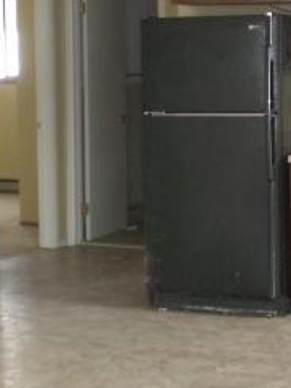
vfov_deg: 19.6
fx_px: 1122
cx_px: 241
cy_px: 155
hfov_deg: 14.7
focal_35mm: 100
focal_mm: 6.3
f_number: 3.1
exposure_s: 1/60
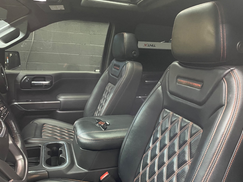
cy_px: 92
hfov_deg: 58.3
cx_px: 125
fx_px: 218
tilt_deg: -9.0
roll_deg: -3.3
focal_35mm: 31
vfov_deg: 45.4
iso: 800
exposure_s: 1/30
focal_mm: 4.2
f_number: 1.6
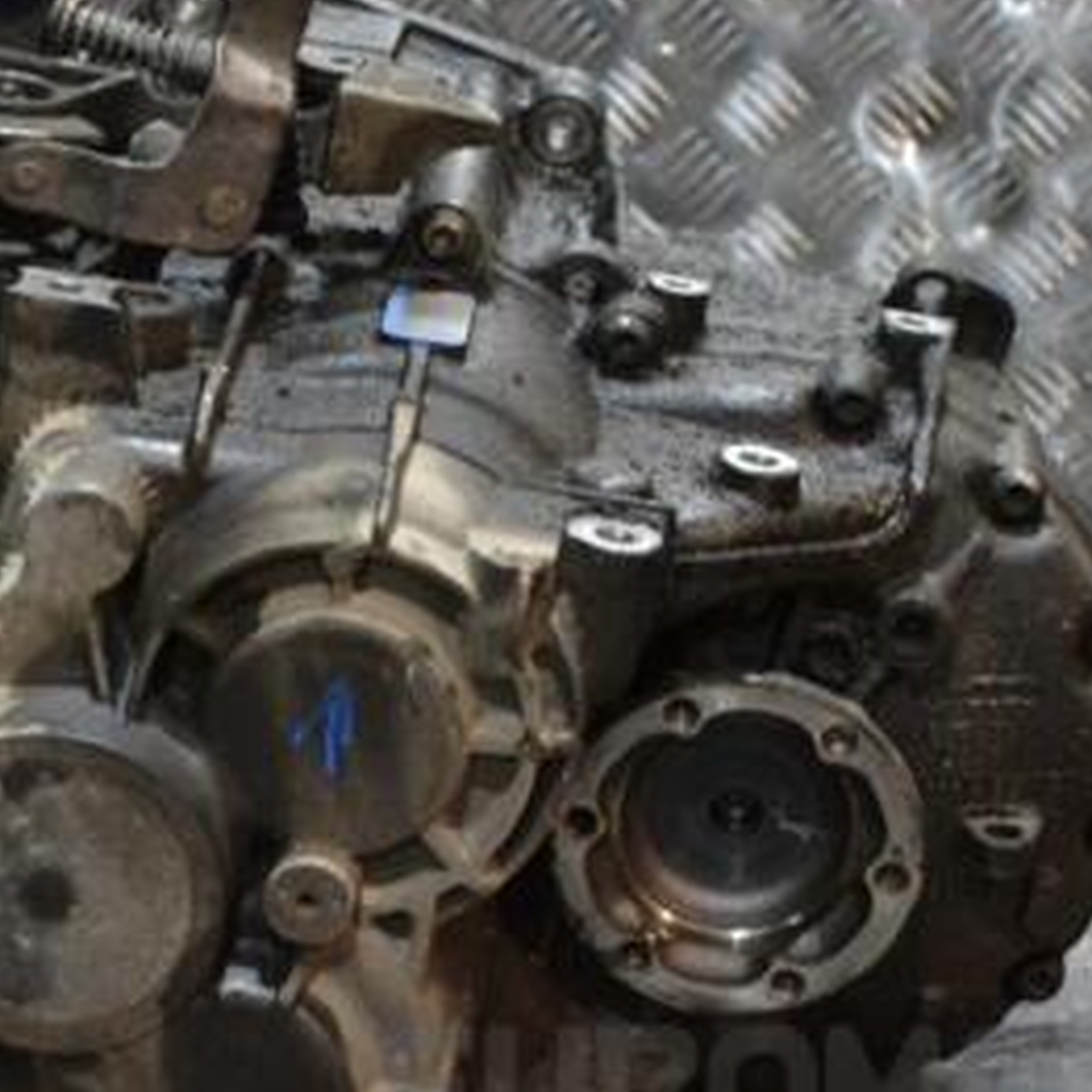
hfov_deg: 16.5
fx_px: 3747
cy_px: 533
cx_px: 313
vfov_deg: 16.6
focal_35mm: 105
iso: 2000
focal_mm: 36
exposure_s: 1/30
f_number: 5
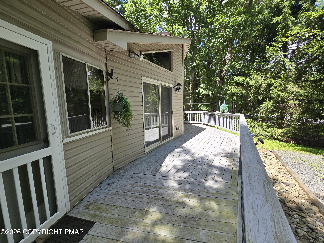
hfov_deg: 106.2
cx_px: 162
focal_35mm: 13
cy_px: 122
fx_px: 122
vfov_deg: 89.9
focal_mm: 2.2
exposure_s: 1/518
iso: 50
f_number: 2.2
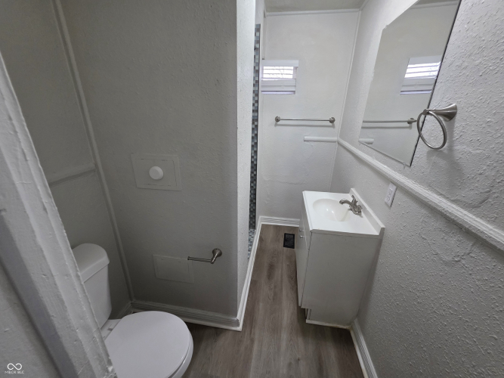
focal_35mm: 13
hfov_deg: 106.2
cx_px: 252
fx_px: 189
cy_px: 189
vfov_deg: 89.9
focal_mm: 2.2
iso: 250
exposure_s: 1/60
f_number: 1.9
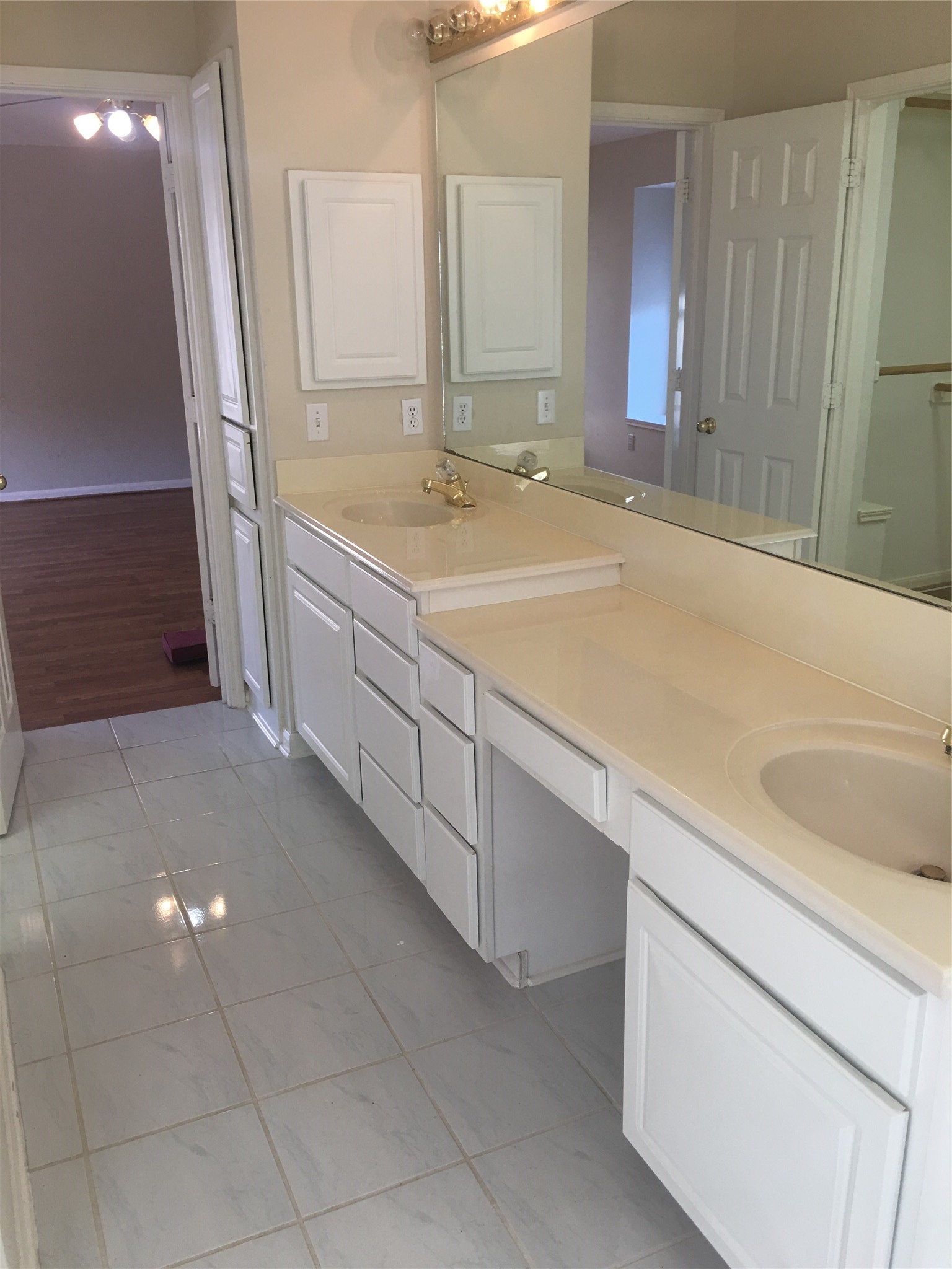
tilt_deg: -16.8
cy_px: 634
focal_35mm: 29
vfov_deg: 61.7
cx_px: 476
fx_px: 1063
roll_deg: +0.7
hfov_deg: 48.2
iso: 25
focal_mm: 4.15
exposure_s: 1/30
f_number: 2.2
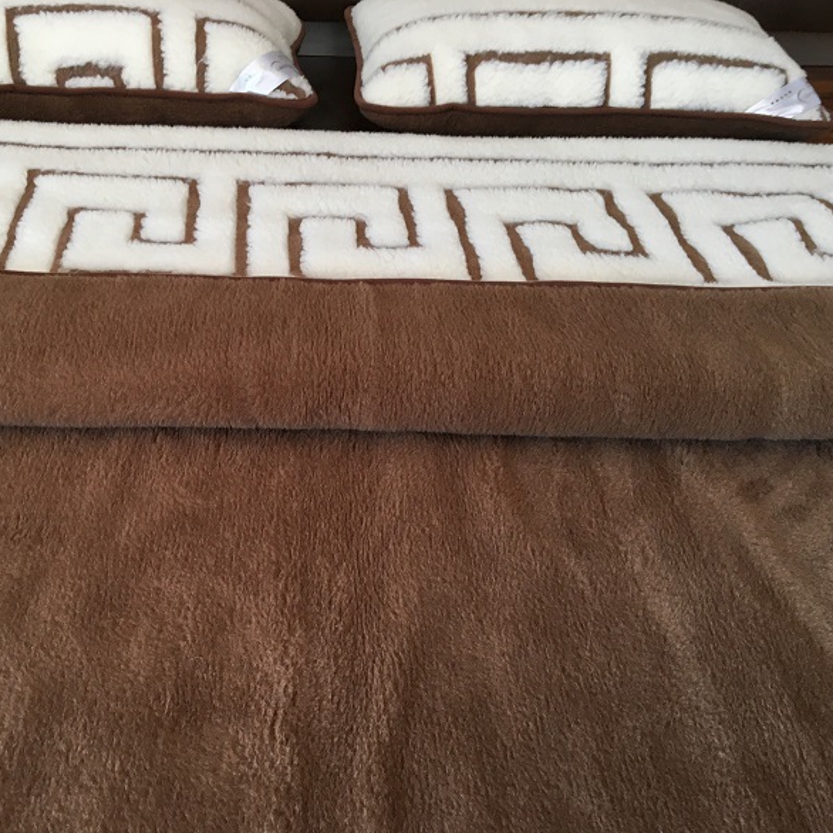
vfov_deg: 47.2
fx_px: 953
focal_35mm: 35
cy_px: 411
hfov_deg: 46.8
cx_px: 313
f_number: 2.2
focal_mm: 4.15
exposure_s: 1/33
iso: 40
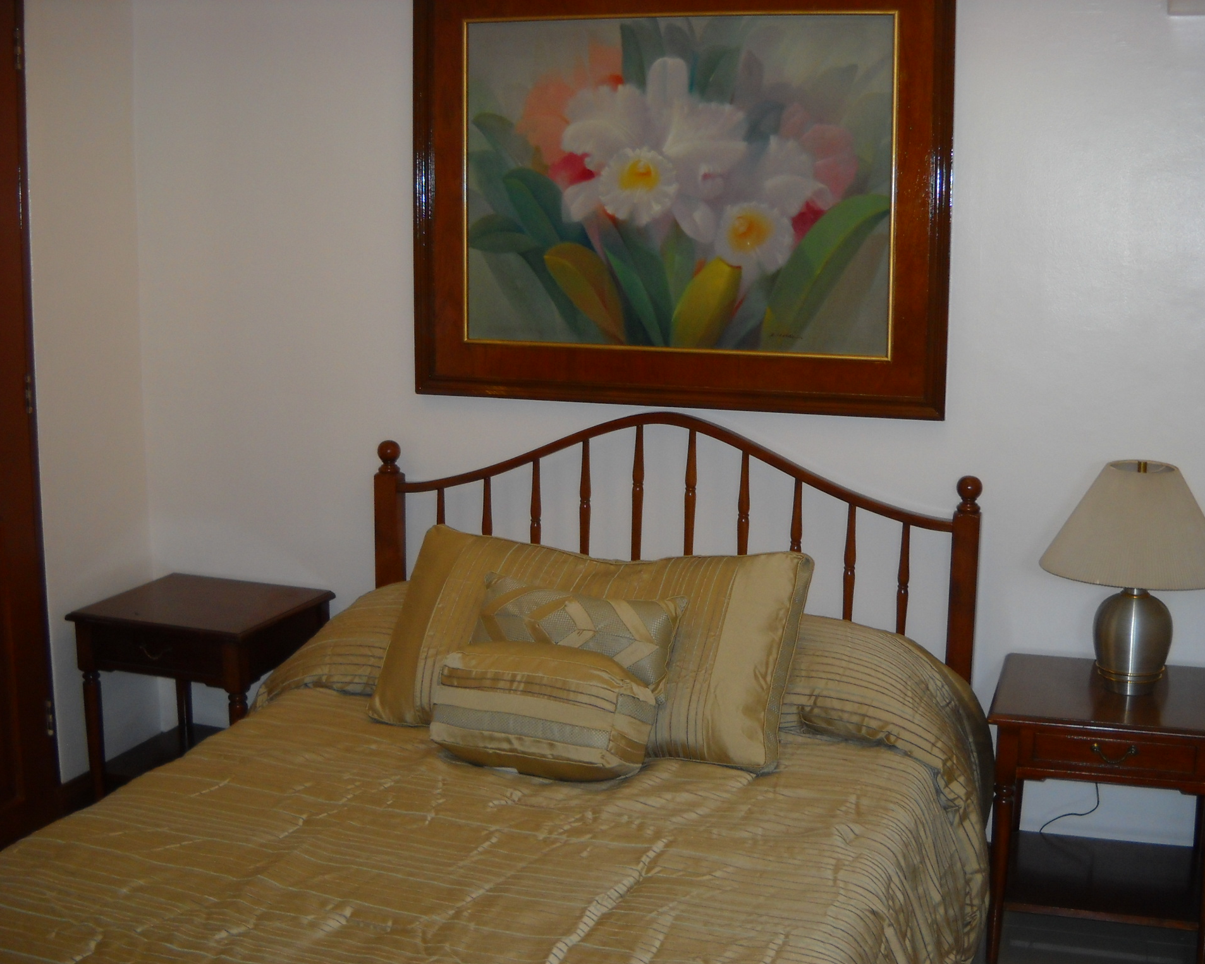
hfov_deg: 42.9
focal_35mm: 43
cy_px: 485
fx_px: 1534
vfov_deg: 34.9
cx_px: 631
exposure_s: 1/30
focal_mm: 6.72
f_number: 3.1
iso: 100
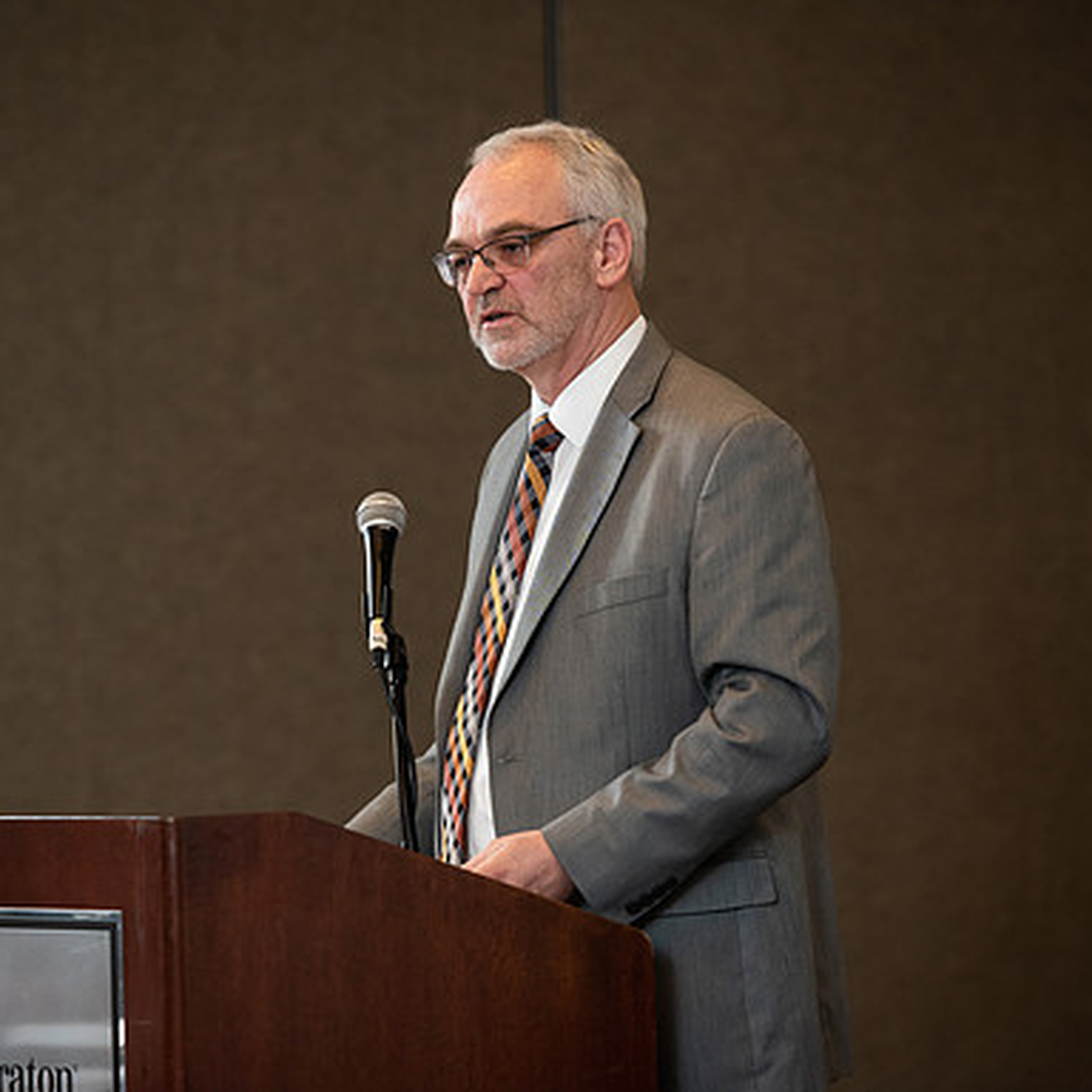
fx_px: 7566
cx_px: 452
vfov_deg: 8.3
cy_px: 547
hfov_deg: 8.3
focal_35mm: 212
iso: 1250
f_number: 3.2
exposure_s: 1/200
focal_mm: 165
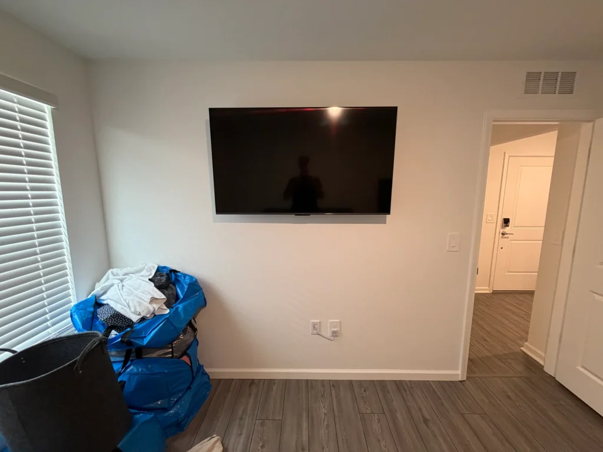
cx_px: 302
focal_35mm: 14
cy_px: 226
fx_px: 244
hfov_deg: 102.1
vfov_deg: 85.7
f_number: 2.2
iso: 320
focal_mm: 2.22
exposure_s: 1/60
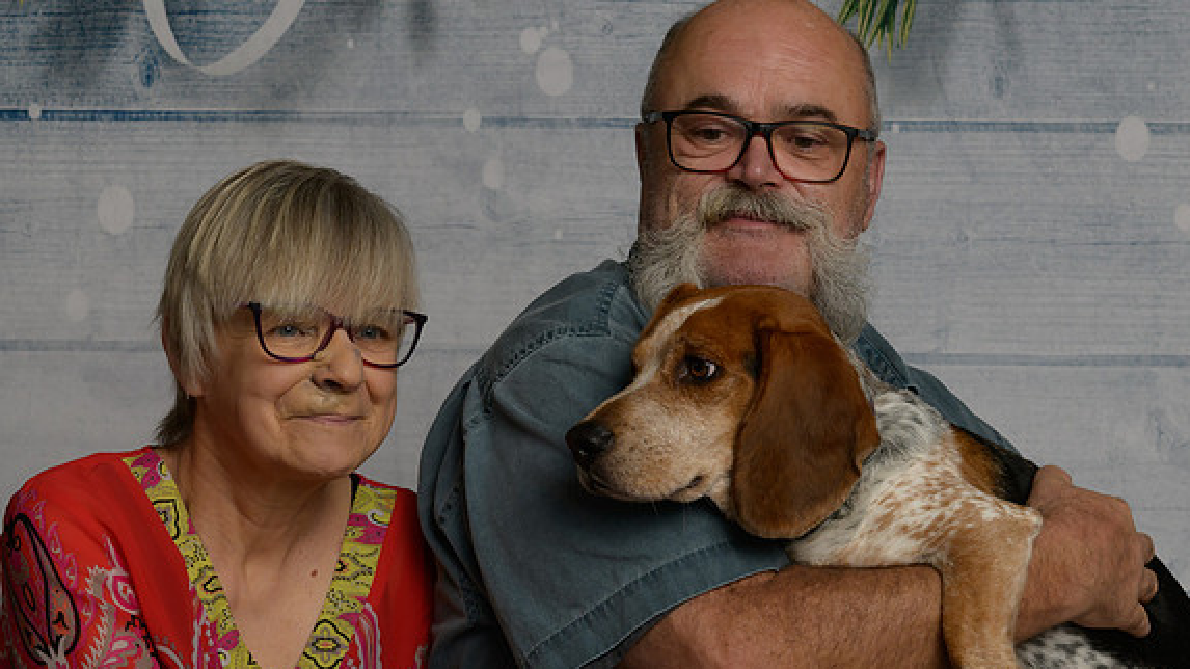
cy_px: 467
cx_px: 645
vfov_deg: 11.6
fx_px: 3281
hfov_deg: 20.6
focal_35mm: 104
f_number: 10
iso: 400
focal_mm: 58
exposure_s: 1/125
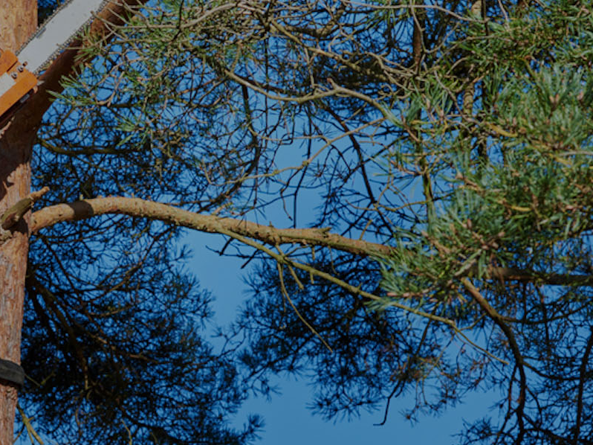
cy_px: 340
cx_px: -1
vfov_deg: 7.0
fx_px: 3648
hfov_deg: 9.2
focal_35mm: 213
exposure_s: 1/250
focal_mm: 92
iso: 100
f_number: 8
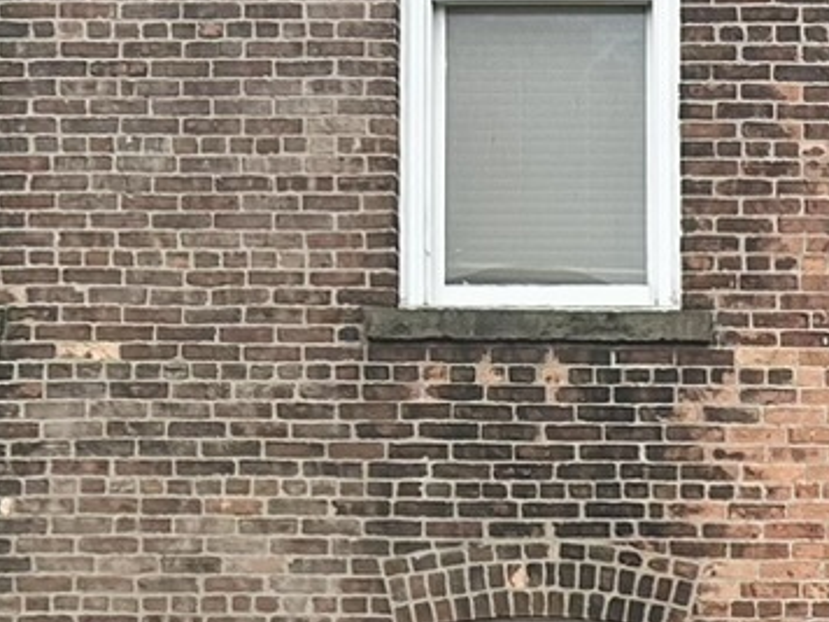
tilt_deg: +4.4
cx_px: 1388
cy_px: 1274
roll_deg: +0.5
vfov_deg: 9.9
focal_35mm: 138
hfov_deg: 13.2
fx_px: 3305
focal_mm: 6.86
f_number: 1.78
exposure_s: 1/1495
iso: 80
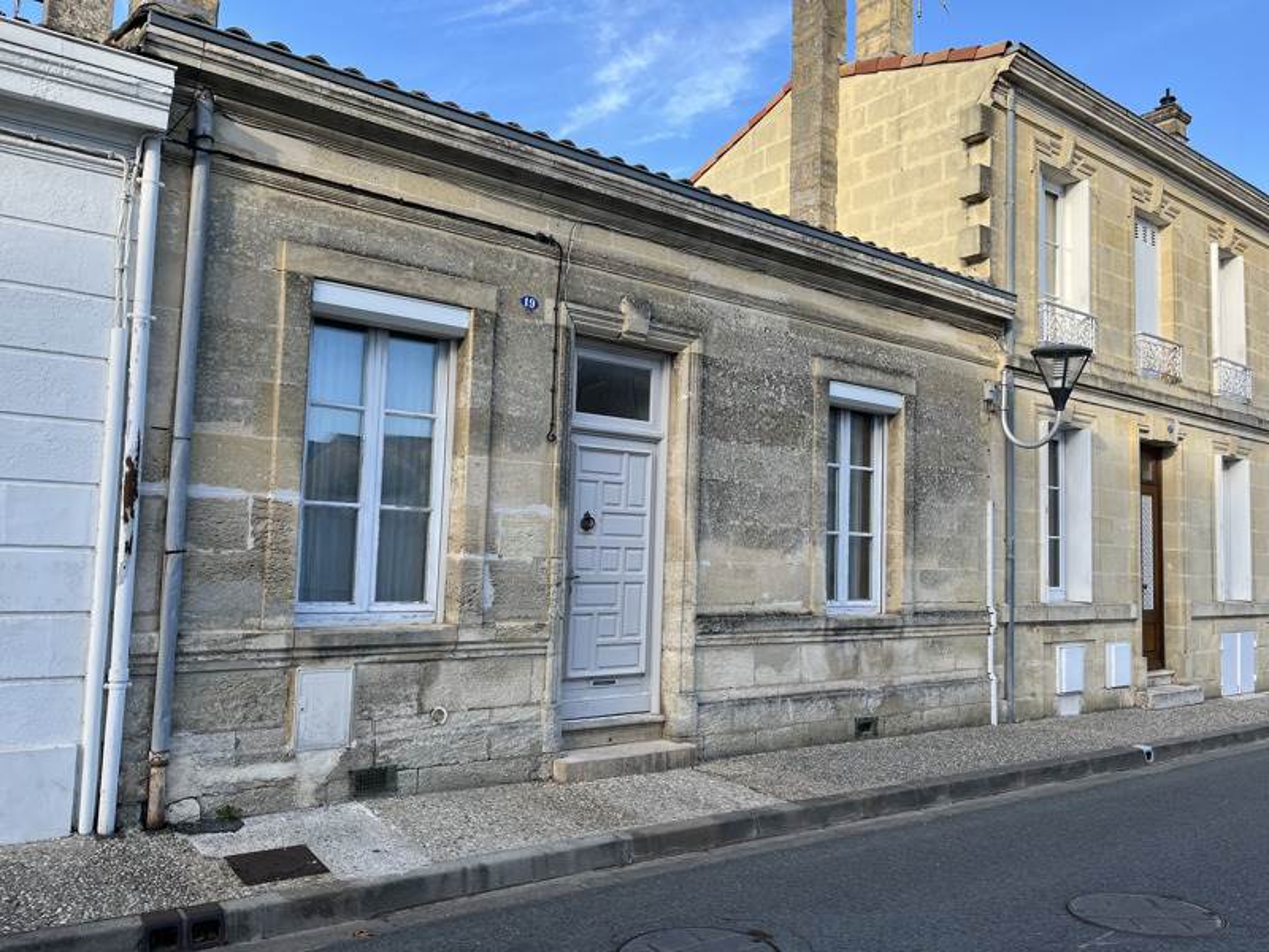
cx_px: 634
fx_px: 953
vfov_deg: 53.1
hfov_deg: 67.3
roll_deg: -1.1
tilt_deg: +4.5
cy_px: 476
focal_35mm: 26
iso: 50
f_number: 1.6
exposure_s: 1/833
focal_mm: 5.1
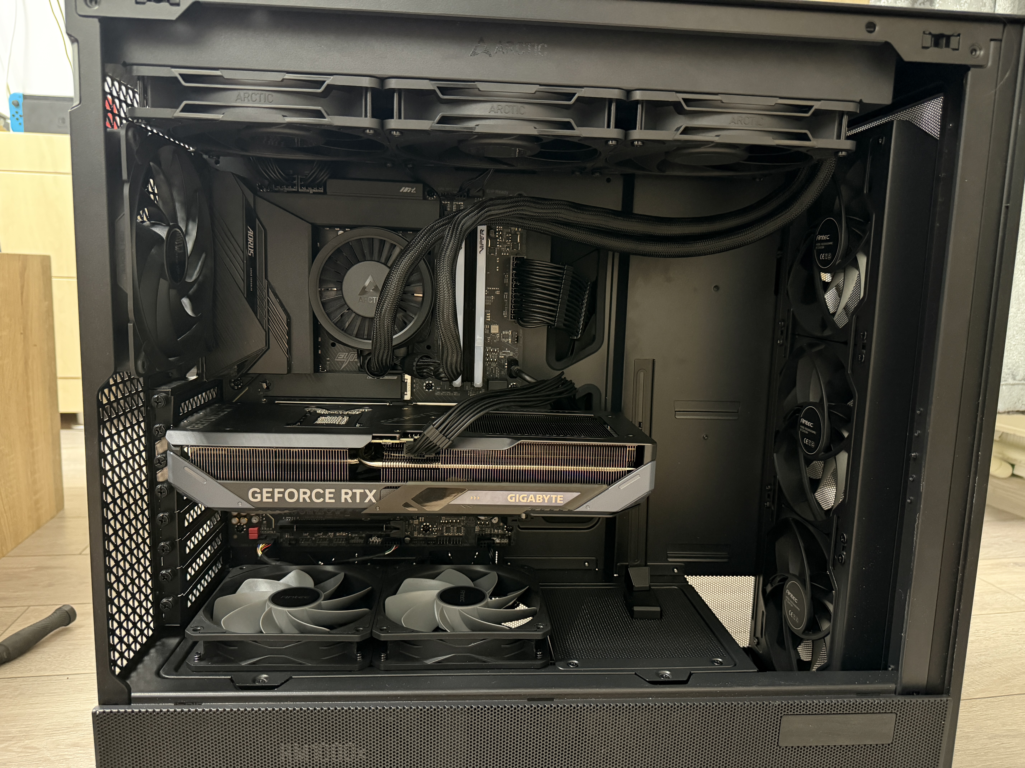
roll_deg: -1.2
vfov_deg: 56.8
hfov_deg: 71.6
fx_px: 711
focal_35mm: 24
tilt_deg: -8.4
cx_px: 512
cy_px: 384
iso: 1000
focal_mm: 6.76
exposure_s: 1/25
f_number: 1.78
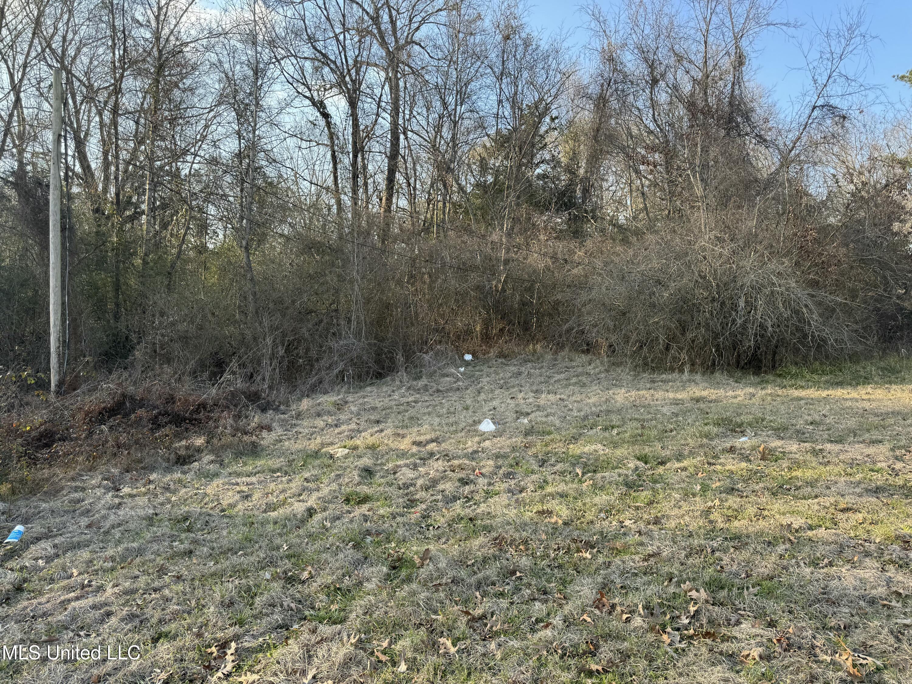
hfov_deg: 71.6
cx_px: 456
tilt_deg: -2.0
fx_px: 632
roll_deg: -2.6
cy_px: 342
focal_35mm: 24
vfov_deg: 56.8
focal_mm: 6.76
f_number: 1.78
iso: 80
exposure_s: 1/693
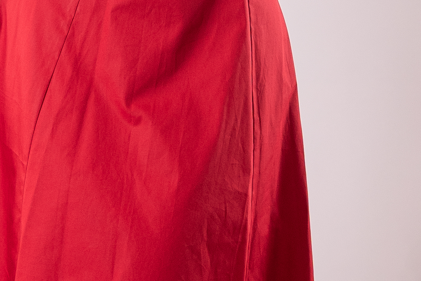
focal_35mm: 129
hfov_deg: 15.9
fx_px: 1508
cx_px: 155
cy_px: 114
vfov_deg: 10.6
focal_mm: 24
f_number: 2.8
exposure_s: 1/200
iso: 160
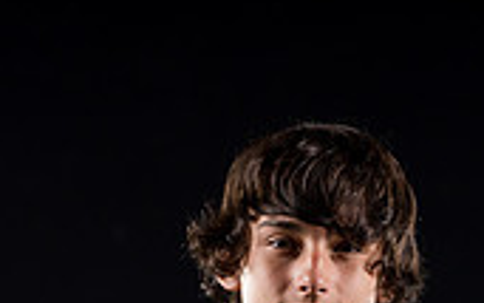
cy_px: 528
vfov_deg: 3.2
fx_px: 5476
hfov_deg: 5.1
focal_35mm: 415
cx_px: 294
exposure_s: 1/160
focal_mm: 120
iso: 200
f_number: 4
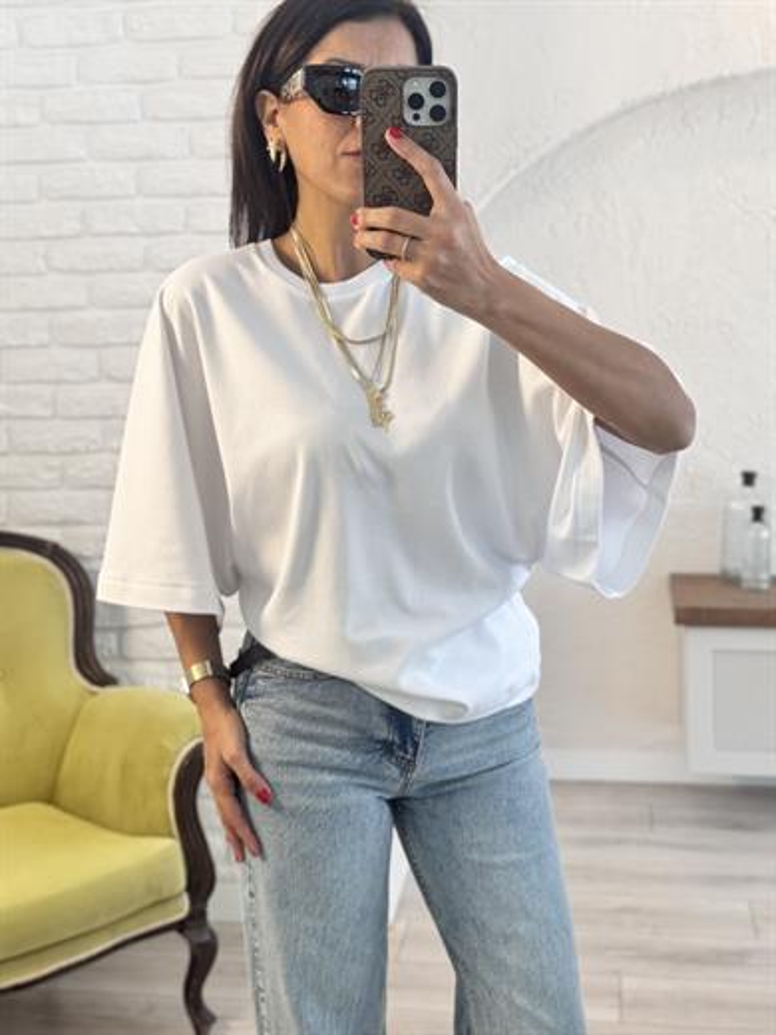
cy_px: 518
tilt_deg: -21.1
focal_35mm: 48
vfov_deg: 39.7
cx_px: 388
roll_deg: +1.3
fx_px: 1435
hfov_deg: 30.3
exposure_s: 1/117
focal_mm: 6.76
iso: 100
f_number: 1.78
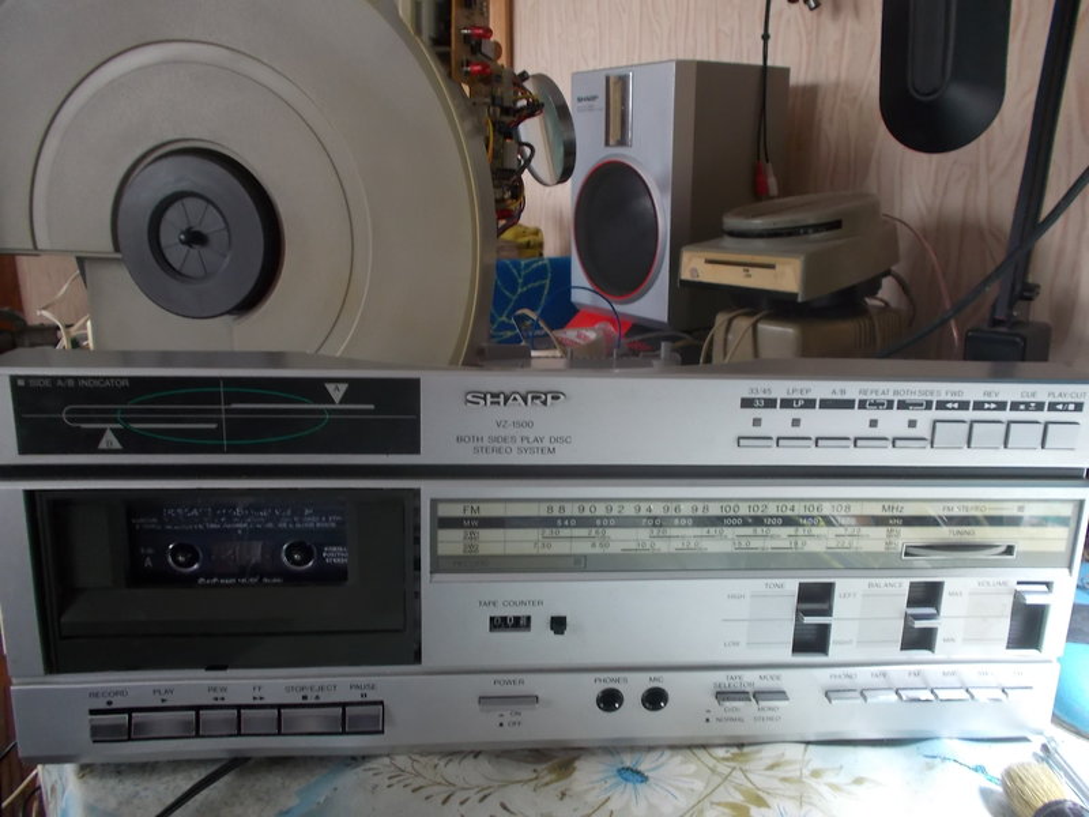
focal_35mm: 30
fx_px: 944
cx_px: 544
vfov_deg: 46.8
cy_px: 408
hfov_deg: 60.0
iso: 200
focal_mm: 5.3
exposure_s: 1/8
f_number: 3.4
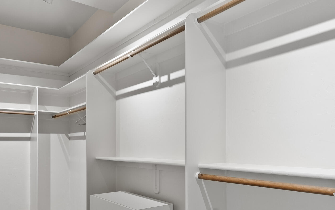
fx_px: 265
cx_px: 115
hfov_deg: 63.2
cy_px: 143
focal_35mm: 29
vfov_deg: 42.5
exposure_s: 1.3
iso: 400
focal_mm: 16
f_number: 8
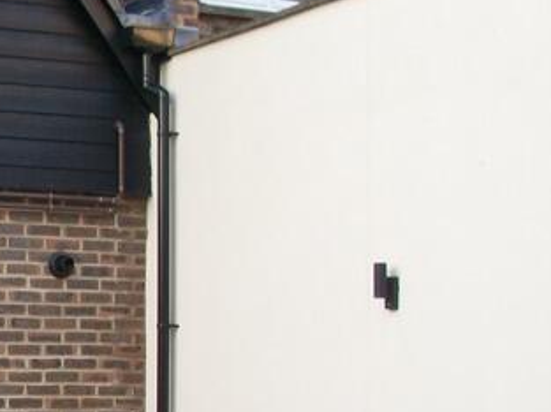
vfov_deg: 14.0
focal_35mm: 102
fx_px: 1622
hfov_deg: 18.2
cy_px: 517
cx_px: -128
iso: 80
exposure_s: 1/30
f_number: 3.1
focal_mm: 6.3
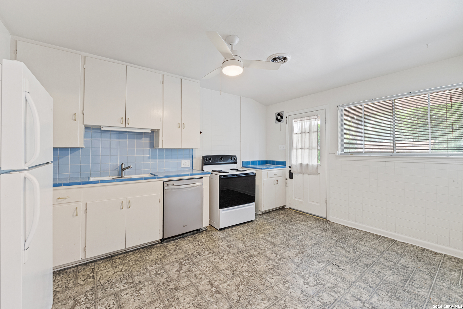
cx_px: 232
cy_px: 154
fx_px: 180
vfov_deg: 81.3
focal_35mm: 14
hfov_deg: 104.2
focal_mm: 14
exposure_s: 1/5
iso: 500
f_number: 8
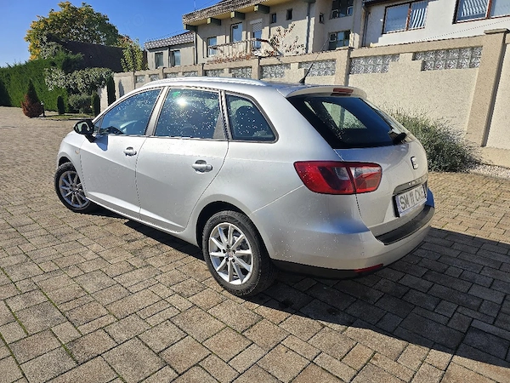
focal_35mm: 23
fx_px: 339
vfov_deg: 58.9
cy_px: 192
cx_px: 255
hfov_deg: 73.9
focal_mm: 6.3
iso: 12
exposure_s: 1/1429
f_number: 1.7
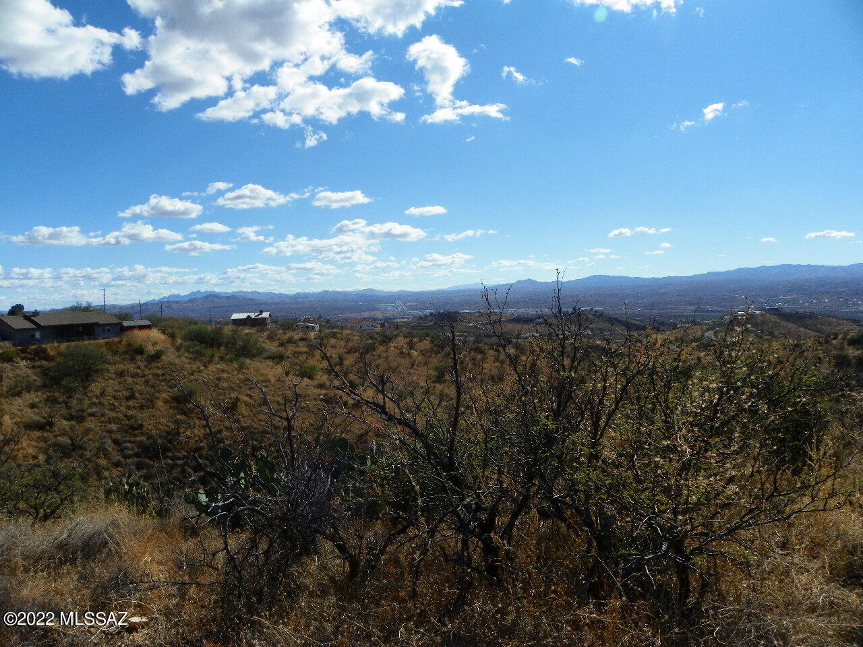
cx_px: 432
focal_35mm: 26
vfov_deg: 53.1
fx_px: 648
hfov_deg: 67.3
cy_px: 324
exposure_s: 1/800
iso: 64
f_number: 5.6
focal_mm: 4.6
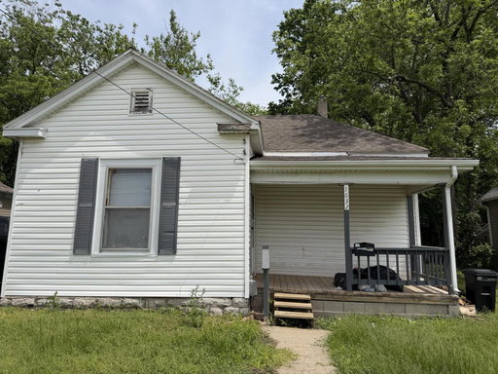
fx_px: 345
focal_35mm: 24
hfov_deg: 71.6
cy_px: 187
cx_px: 249
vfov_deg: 56.8
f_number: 1.78
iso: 80
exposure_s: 1/7353
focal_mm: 6.76
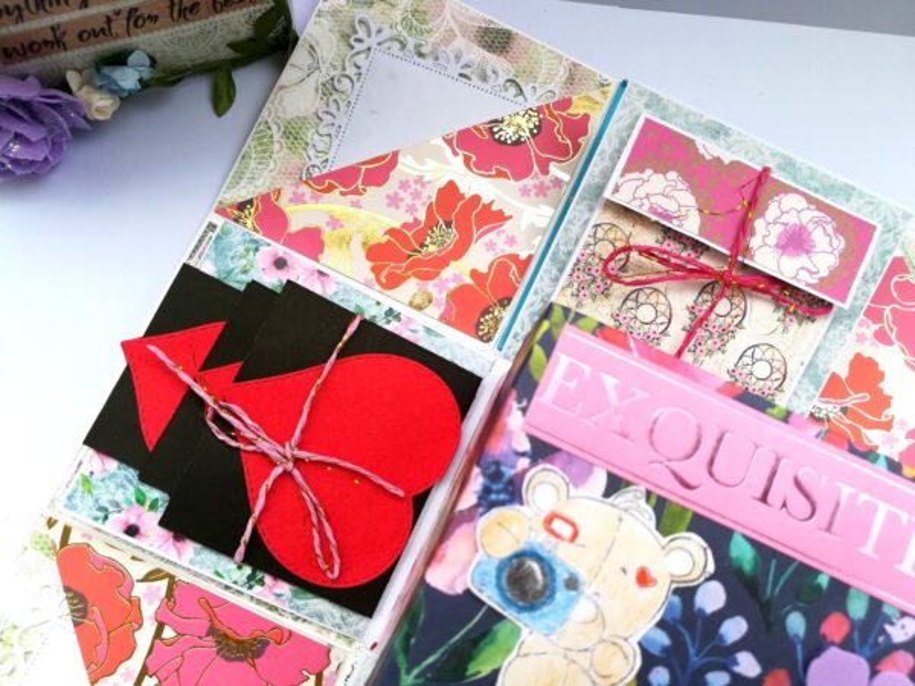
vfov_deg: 53.1
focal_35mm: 26
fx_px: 687
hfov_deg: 67.3
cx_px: 458
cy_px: 343
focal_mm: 3.83
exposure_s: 1/295
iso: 50
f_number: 2.2
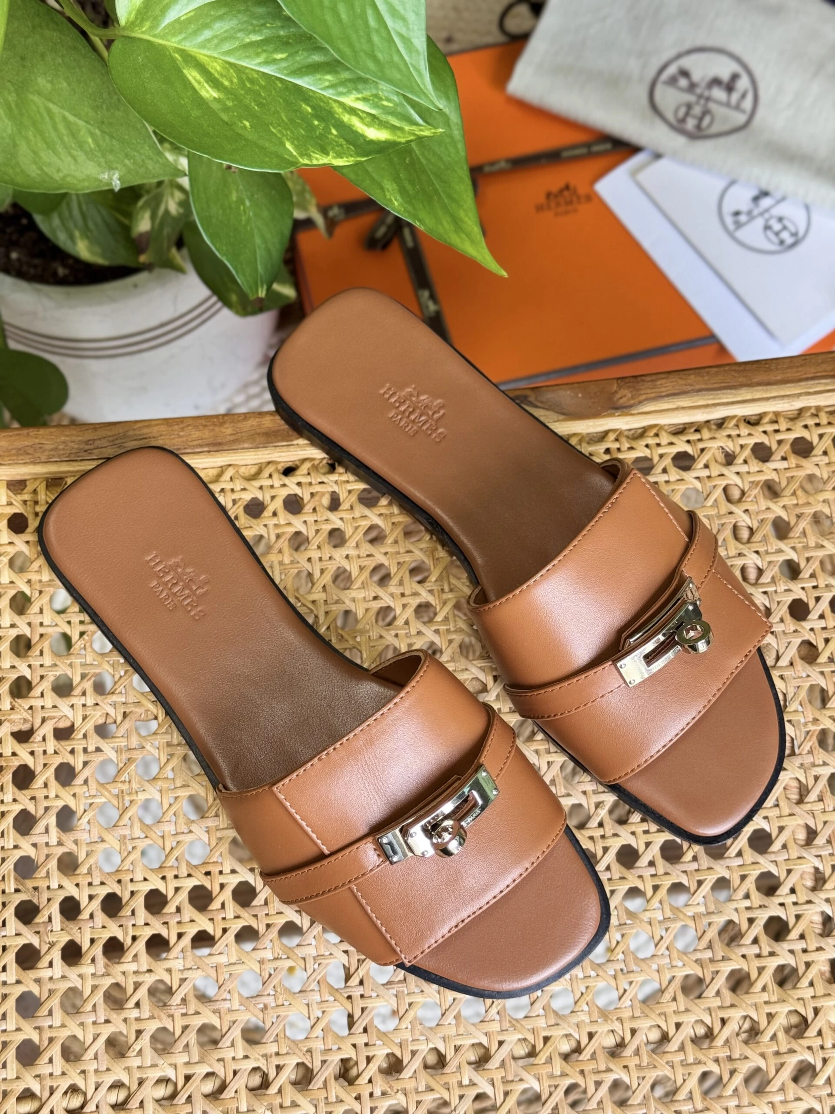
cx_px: 418
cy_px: 557
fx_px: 1544
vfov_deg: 39.7
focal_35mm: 48
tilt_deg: -74.7
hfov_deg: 30.3
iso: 80
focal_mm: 6.76
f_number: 1.78
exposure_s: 1/100
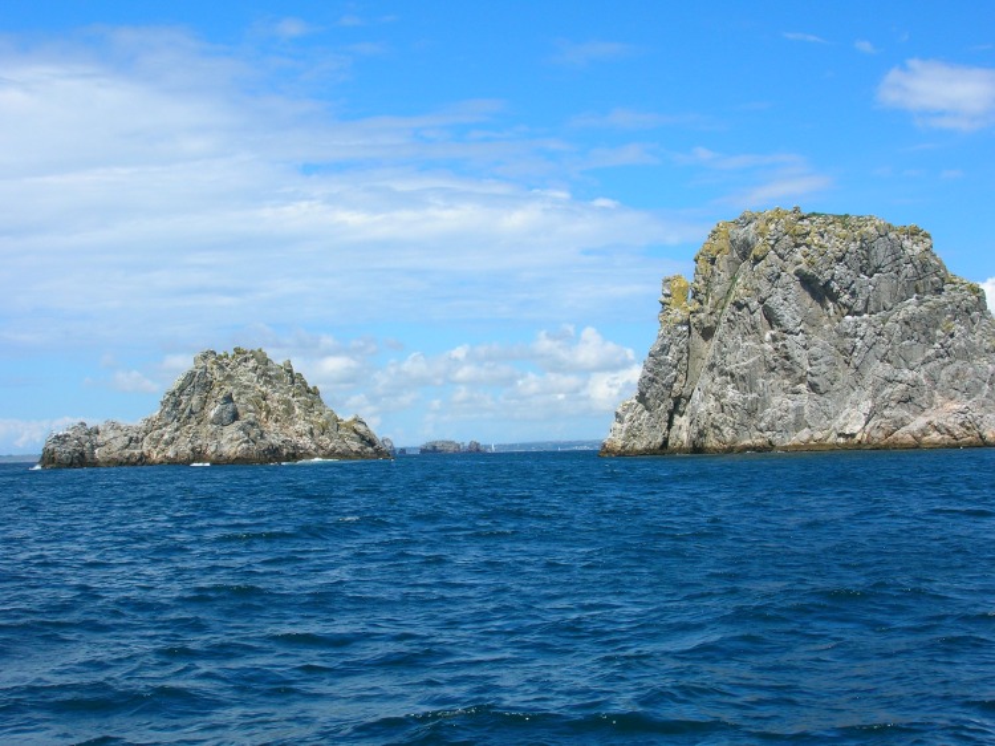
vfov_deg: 27.0
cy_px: 373
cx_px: 498
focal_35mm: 54
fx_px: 1552
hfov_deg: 35.6
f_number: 5.7
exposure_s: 1/310
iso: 50
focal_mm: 9
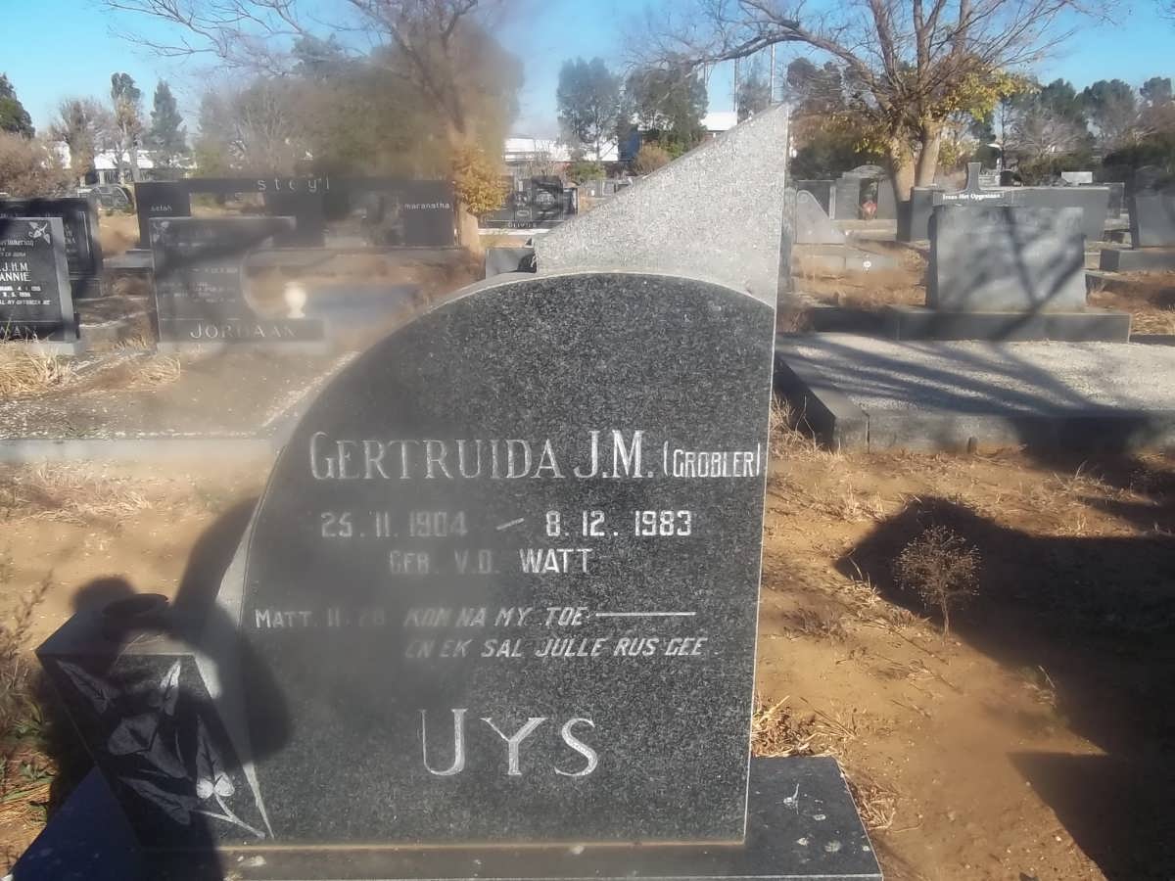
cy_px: 440
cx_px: 588
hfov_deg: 56.8
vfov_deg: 44.2
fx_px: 1086
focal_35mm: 32
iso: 80
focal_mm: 5.7
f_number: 5.5
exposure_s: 1/320
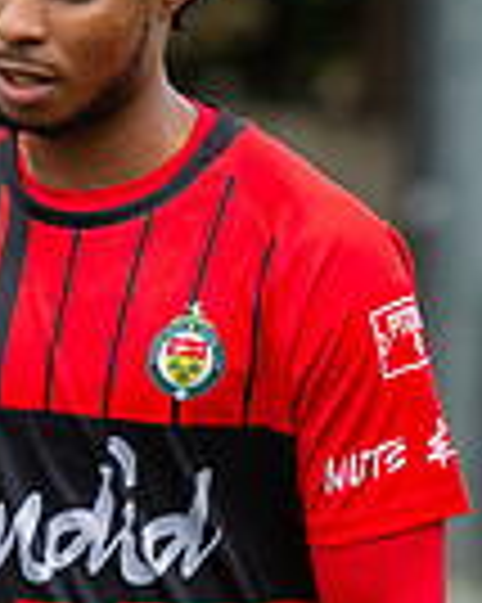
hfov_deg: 1.7
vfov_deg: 2.1
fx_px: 16210
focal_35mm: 908
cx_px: 181
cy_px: 451
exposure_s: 1/800
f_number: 3.5
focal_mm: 175
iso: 1600
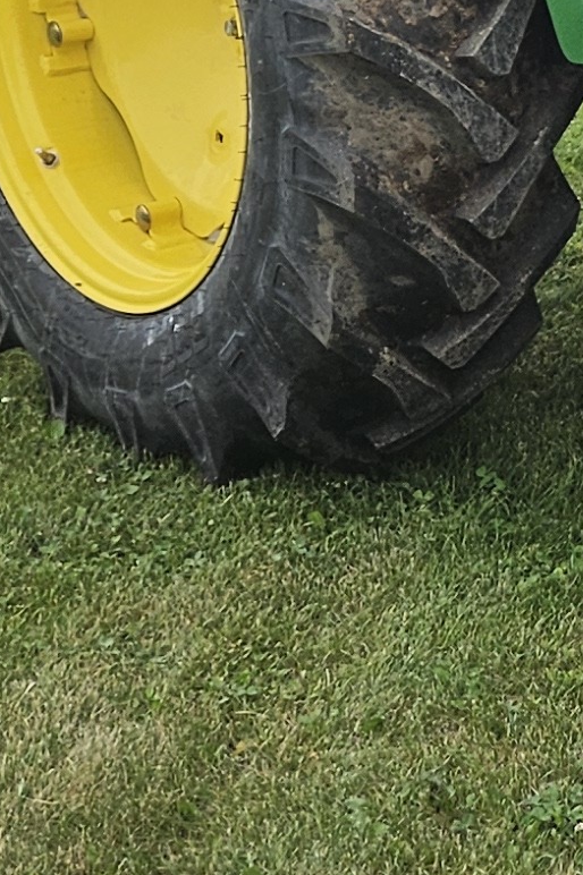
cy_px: 27
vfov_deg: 16.2
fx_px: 3015
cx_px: 1588
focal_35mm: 124
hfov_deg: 9.3
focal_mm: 5.4
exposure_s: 1/369
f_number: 1.8
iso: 25
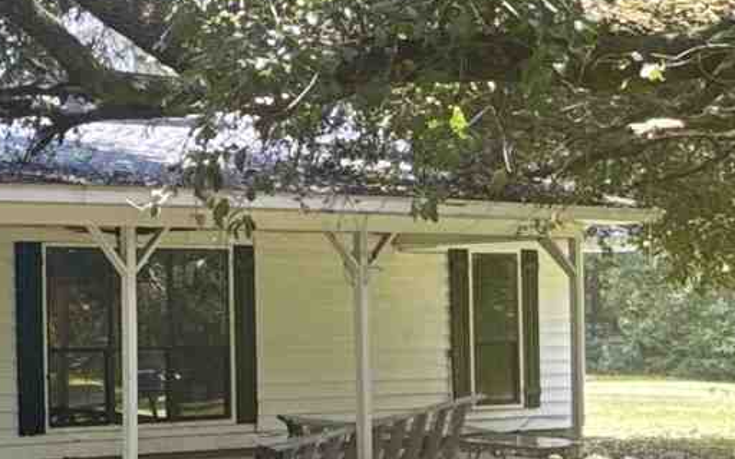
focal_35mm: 89
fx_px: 1783
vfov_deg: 14.7
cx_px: -92
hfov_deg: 21.9
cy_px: 300
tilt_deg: +0.2
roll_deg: -0.5
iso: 50
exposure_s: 1/99
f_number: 2.2
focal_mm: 2.22
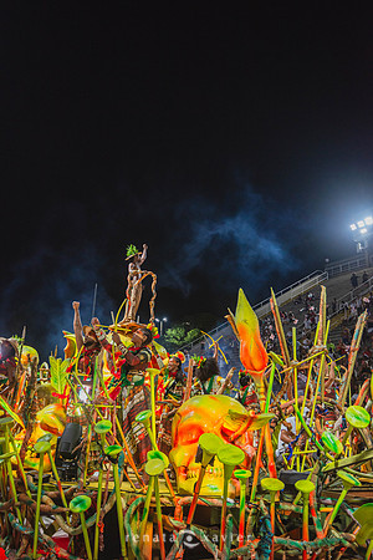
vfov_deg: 60.3
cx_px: 186
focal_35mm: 31
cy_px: 280
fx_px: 482
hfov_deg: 42.3
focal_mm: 31
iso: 1600
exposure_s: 1/320
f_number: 4
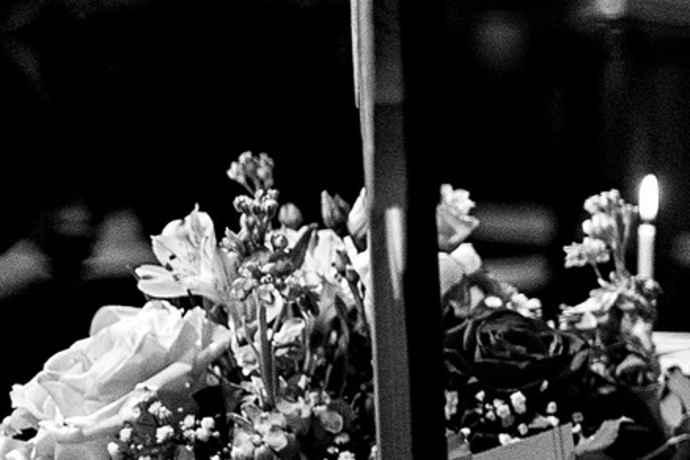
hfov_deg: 8.6
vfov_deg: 6.7
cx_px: 1955
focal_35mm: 204
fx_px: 3911
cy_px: 285
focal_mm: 35
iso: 1000
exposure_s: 1/320
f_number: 1.8
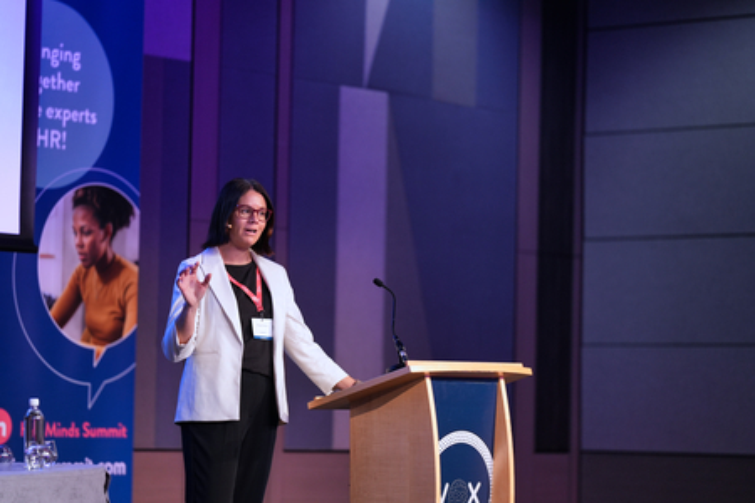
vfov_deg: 10.2
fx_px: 2831
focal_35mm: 135
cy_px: 252
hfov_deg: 15.2
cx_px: 378
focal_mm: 135
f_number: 1.8
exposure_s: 1/200
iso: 640
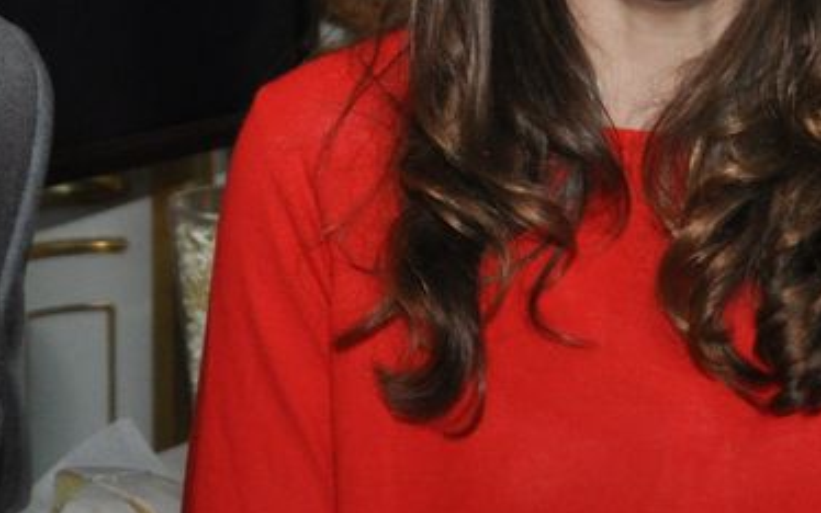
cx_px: 443
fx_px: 3044
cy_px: -300
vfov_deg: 9.3
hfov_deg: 15.4
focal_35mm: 136
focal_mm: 26
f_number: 4
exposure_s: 1/60
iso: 800
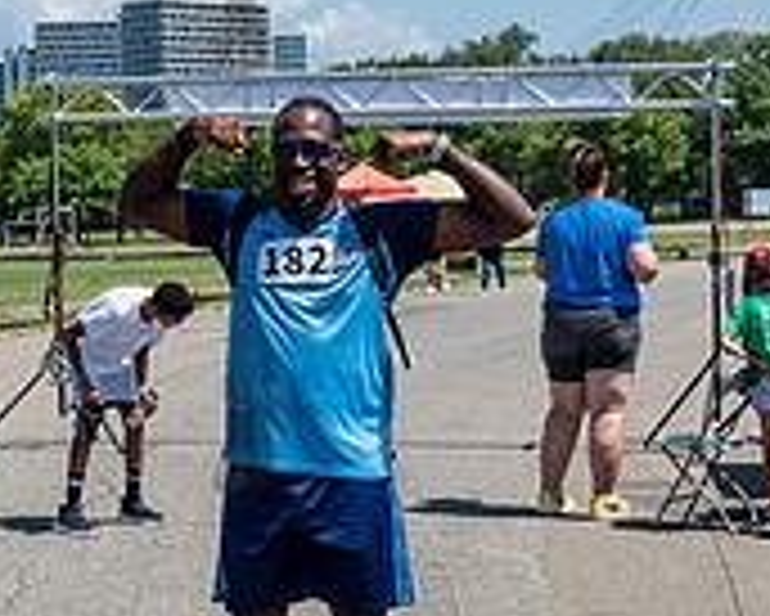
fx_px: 2349
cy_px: 411
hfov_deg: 18.6
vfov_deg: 14.9
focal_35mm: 103
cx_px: 239
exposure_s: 1/400
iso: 200
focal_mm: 32
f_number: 10
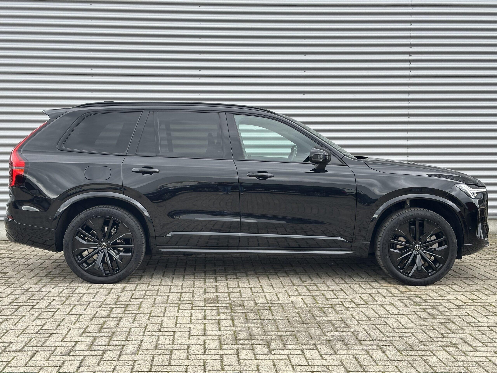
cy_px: 186
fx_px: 689
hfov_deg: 39.7
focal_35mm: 48
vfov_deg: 30.3
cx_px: 248
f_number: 1.78
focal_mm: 6.86
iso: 64
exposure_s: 1/355
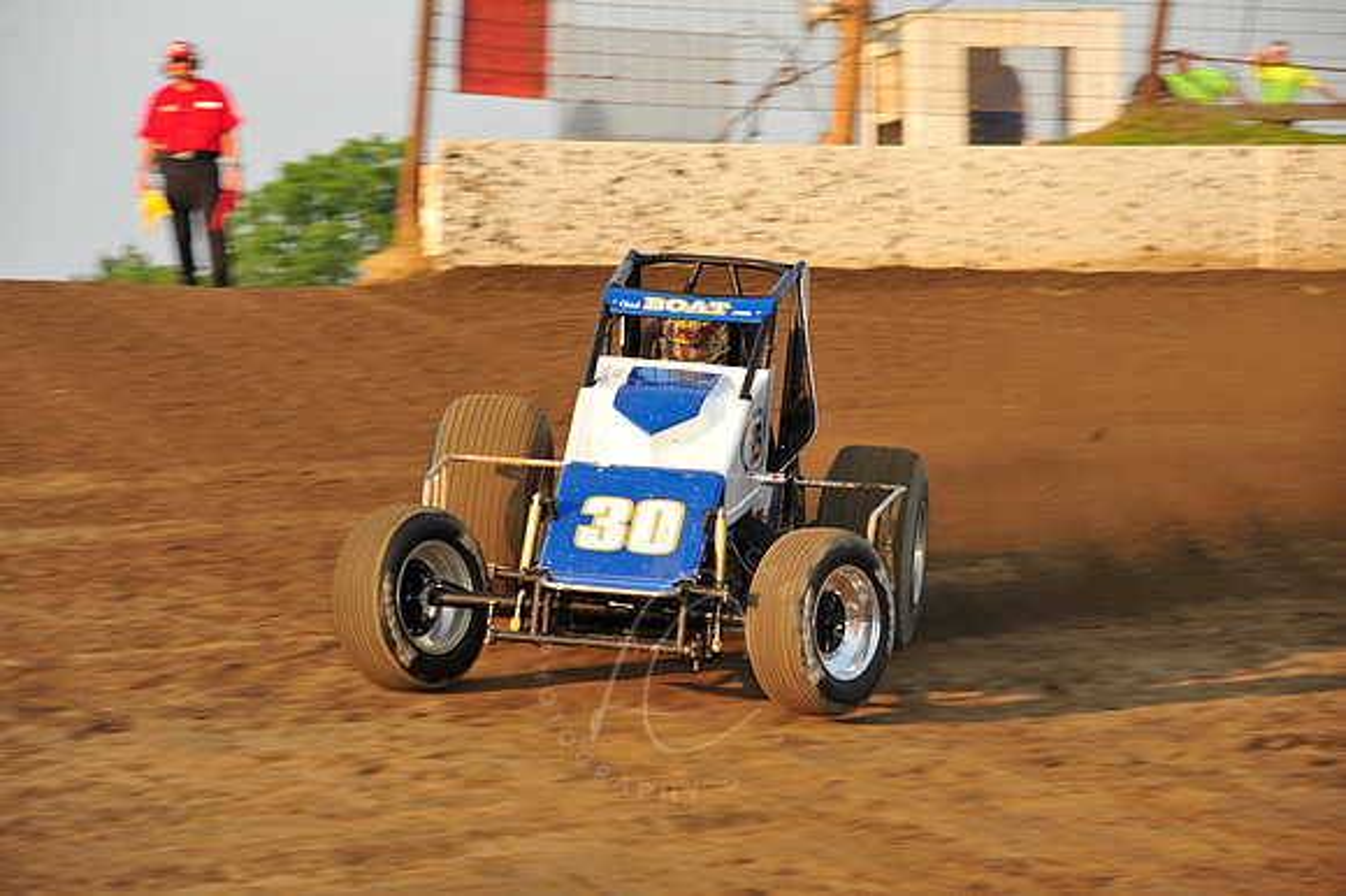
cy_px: 448
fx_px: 5792
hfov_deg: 13.3
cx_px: 673
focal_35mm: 155
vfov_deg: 8.8
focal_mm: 155
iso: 400
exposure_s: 1/320
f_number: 8
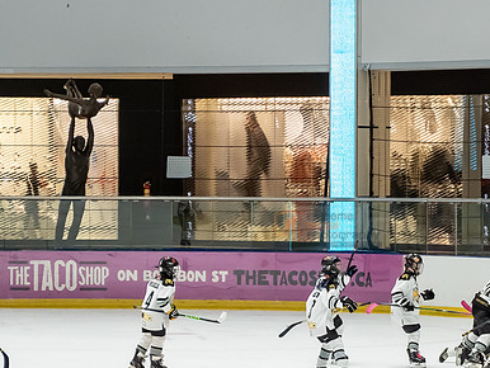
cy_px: 228
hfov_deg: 8.7
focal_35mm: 226
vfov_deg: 6.6
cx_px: 419
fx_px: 3201
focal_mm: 75
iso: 2500
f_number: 2.8
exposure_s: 1/1000
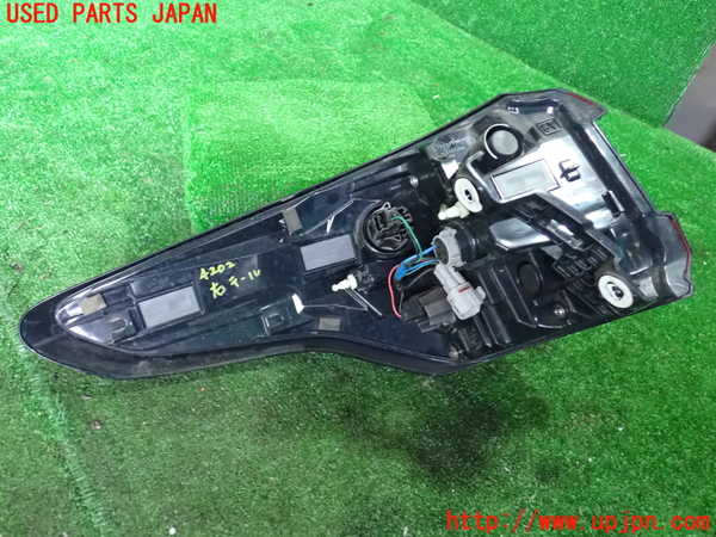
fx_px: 621
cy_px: 268
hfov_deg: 60.0
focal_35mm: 30
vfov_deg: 46.8
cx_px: 358
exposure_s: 1/50
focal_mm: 5.4
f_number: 2.3
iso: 1600
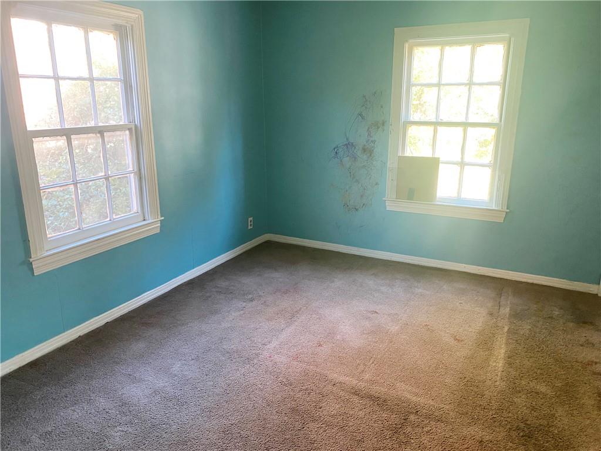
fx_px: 451
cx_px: 300
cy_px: 226
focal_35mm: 26
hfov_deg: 67.3
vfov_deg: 53.1
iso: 250
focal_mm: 4.25
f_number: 1.8
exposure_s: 1/60
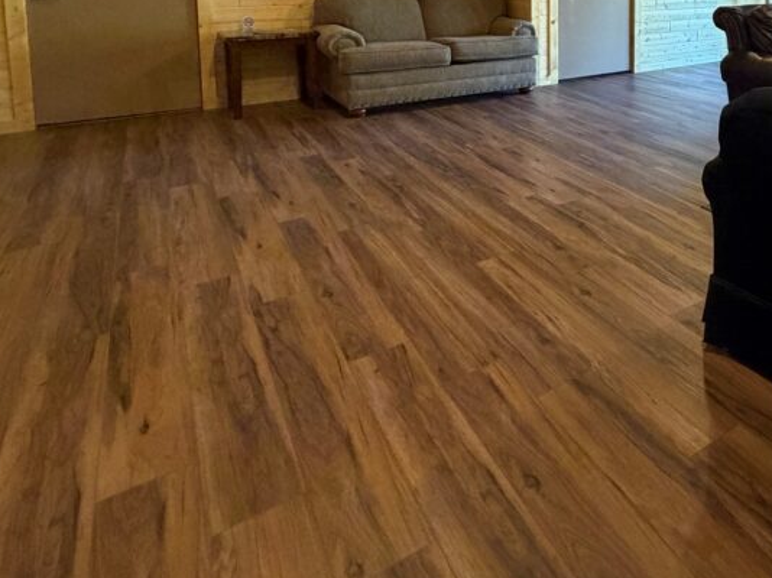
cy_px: 16
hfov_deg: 57.0
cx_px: 656
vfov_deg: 43.5
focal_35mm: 28
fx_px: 624
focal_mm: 2.22
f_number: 2.2
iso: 500
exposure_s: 1/60
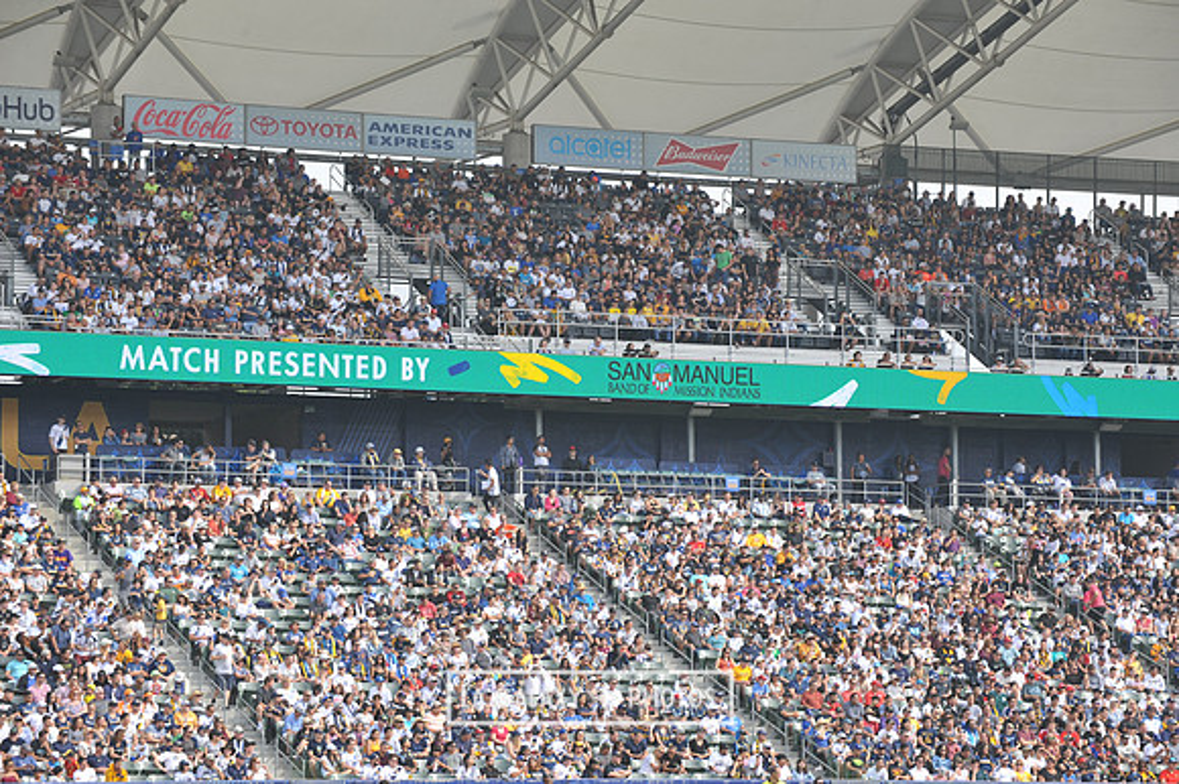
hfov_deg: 15.8
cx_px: 590
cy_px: 392
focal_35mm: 130
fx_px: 4255
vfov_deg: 10.5
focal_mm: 130
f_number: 8
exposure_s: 1/250
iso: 250
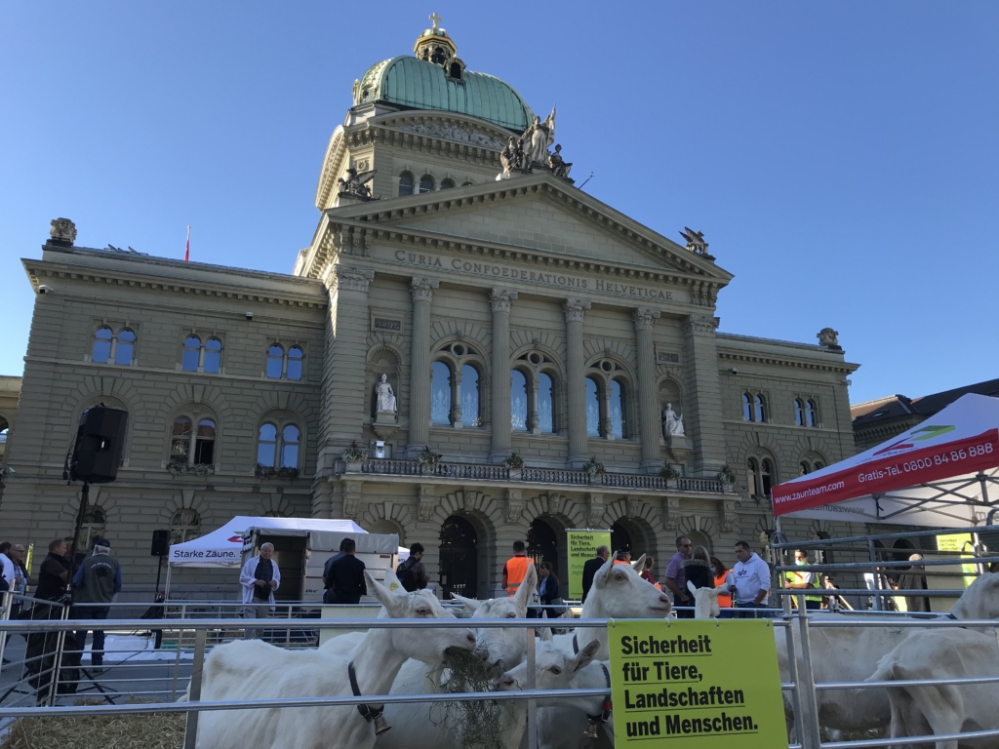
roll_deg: -0.7
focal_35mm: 28
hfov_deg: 63.4
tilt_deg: +16.6
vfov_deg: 49.7
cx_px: 500
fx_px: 808
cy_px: 374
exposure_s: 1/855
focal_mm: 3.99
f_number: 1.8
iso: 20
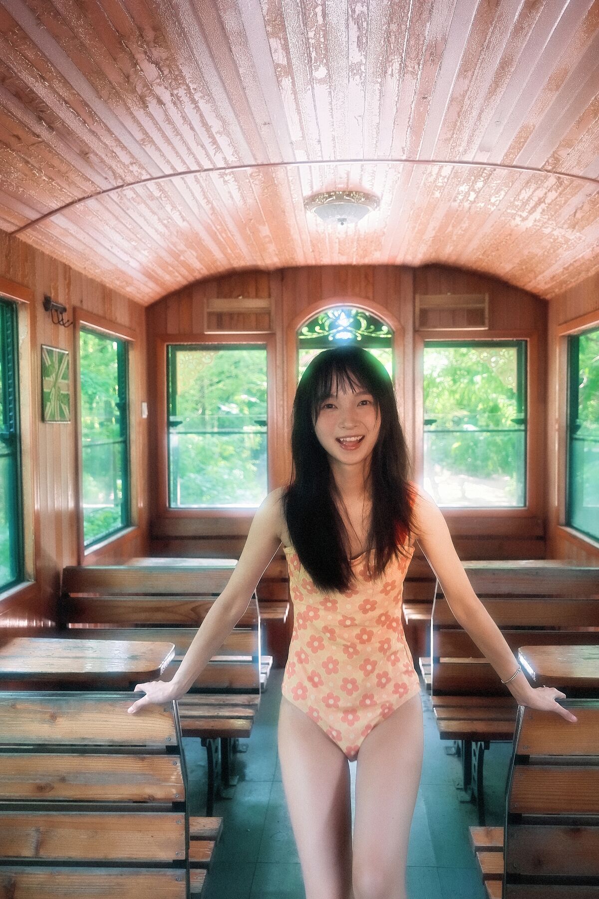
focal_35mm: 31
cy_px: 450
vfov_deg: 60.3
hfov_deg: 42.3
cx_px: 300
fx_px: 774
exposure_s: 1/125
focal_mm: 20.6
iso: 500
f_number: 2.8
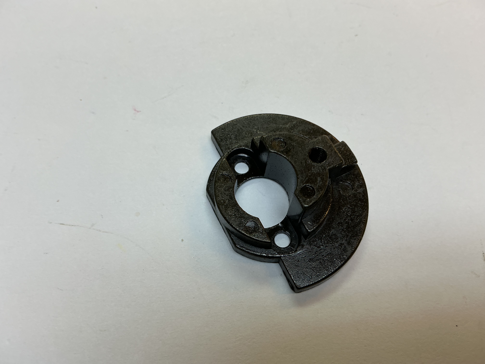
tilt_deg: -64.7
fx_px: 406
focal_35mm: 29
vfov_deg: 48.2
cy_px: 182
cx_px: 242
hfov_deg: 61.7
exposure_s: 1/100
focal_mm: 3
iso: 25
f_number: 1.8
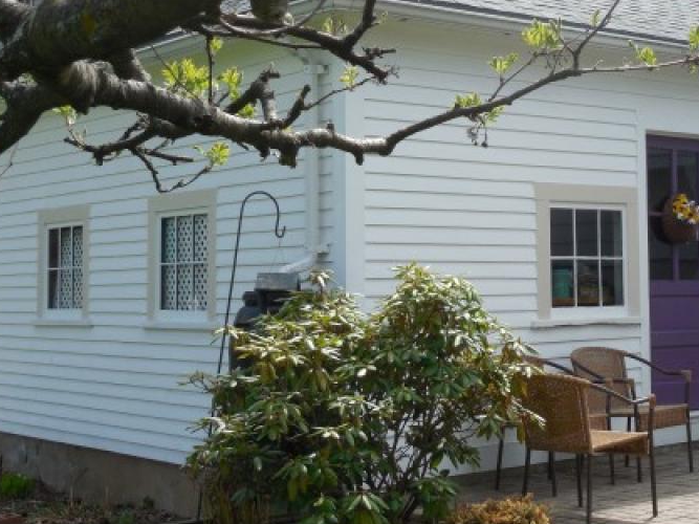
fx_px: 1332
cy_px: 199
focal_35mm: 66
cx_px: 472
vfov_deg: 22.2
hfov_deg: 29.2
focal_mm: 7.8
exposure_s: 1/500
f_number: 3.9
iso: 125
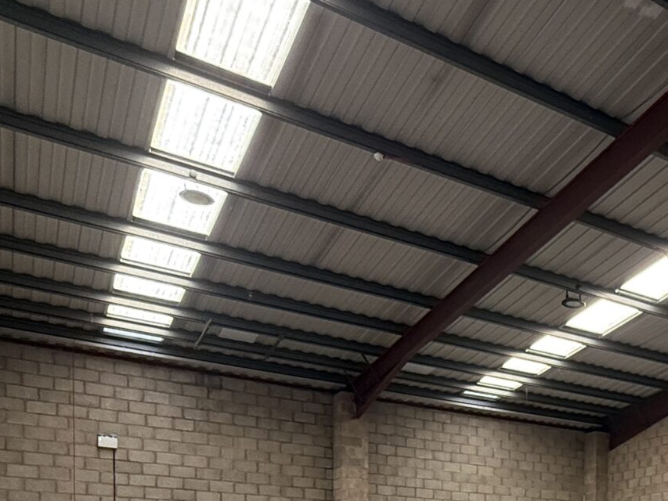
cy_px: 611
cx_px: 633
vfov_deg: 29.3
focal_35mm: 42
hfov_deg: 40.5
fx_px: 811
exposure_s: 1/99
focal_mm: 2.22
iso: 160
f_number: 2.2
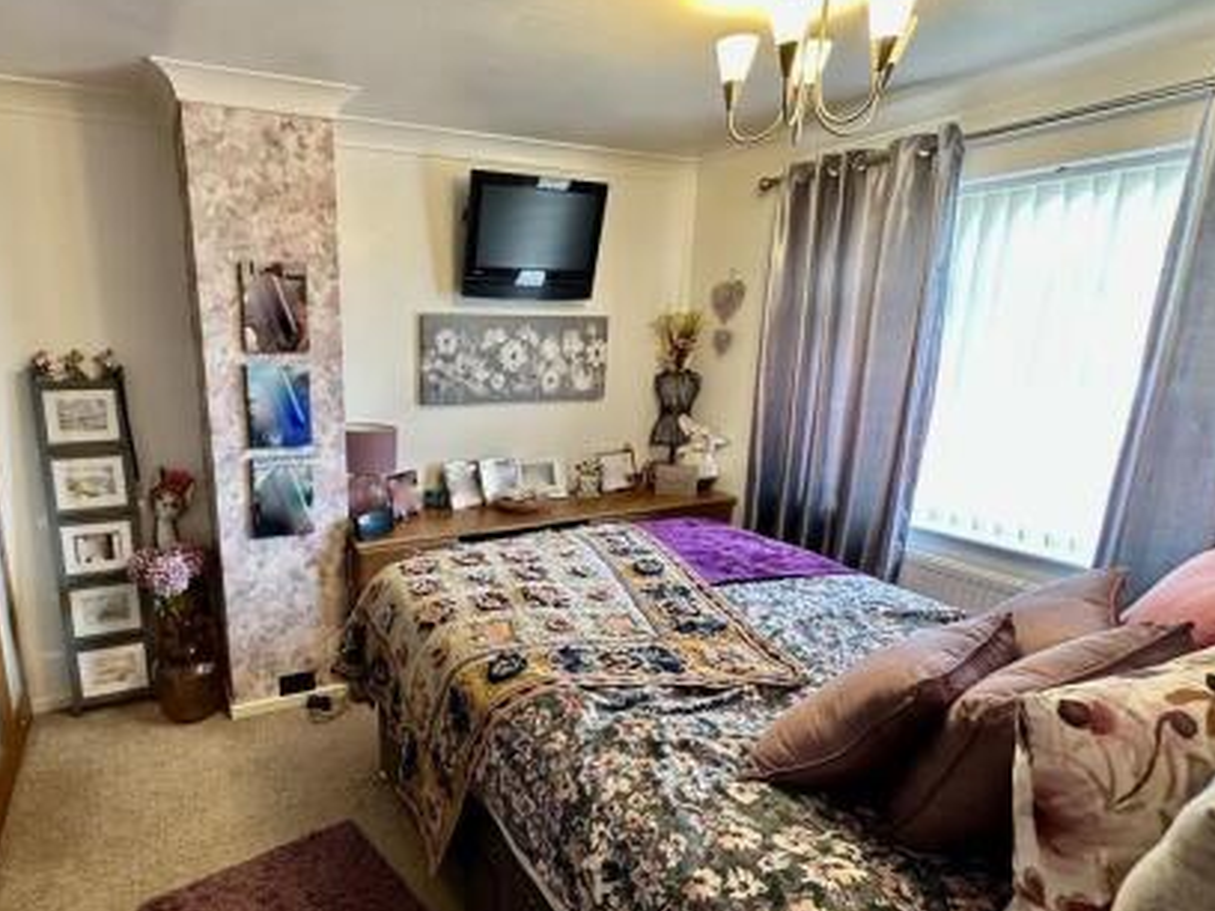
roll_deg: +0.1
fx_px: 702
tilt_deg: -15.1
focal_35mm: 20
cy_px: 514
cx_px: 451
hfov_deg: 80.1
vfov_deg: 65.7
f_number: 2.2
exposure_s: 1/50
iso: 200
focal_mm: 2.22
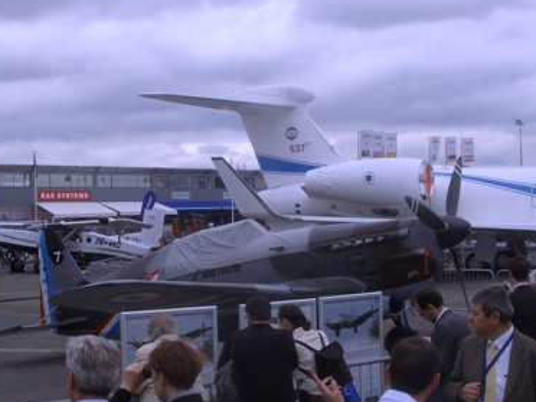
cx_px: 258
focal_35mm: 62
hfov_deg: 31.2
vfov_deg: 23.6
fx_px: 960
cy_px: 212
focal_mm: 6
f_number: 5.5
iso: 80
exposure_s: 1/500
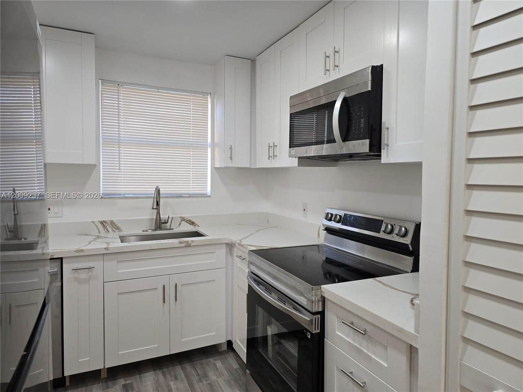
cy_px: 196
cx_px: 262
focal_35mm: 23
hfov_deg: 73.9
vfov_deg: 58.9
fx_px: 347
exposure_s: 1/120
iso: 100
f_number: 1.7
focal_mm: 6.3
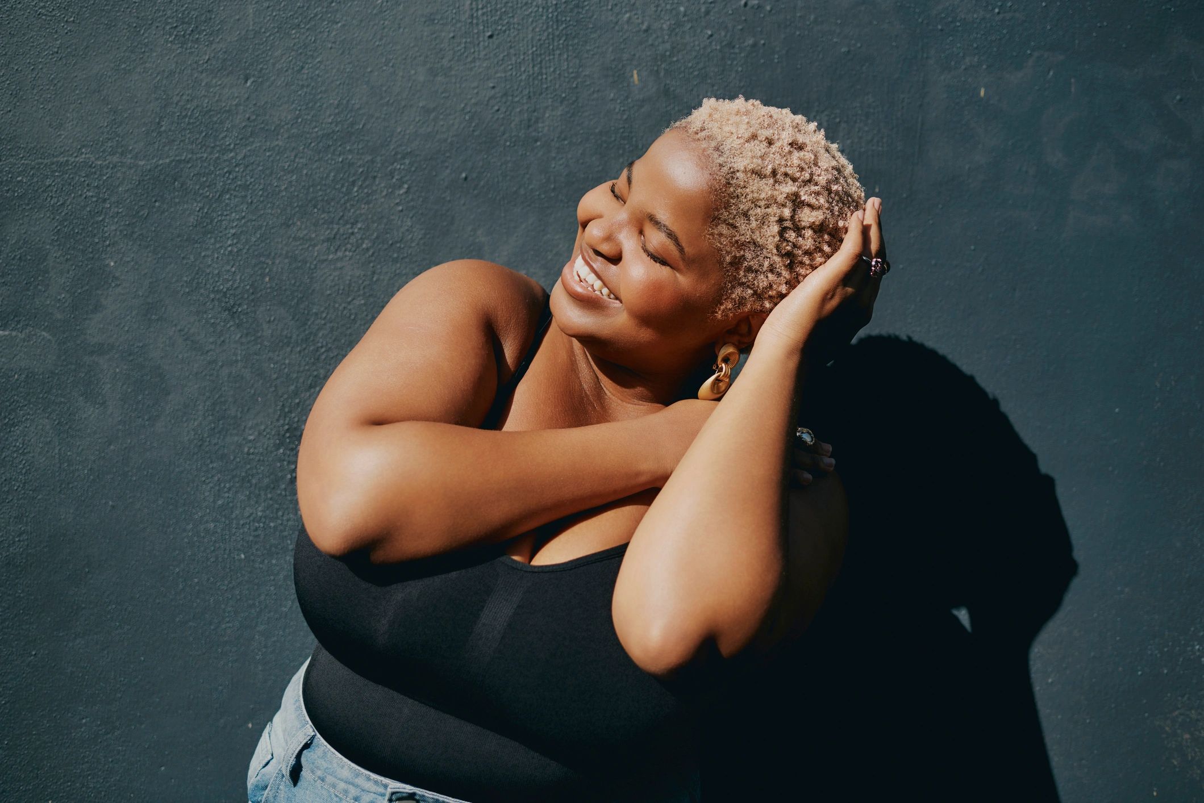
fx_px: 1171
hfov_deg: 54.4
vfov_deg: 37.9
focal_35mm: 35
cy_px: 402
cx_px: 602
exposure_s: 1/6400
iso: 125
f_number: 2.5
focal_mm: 35
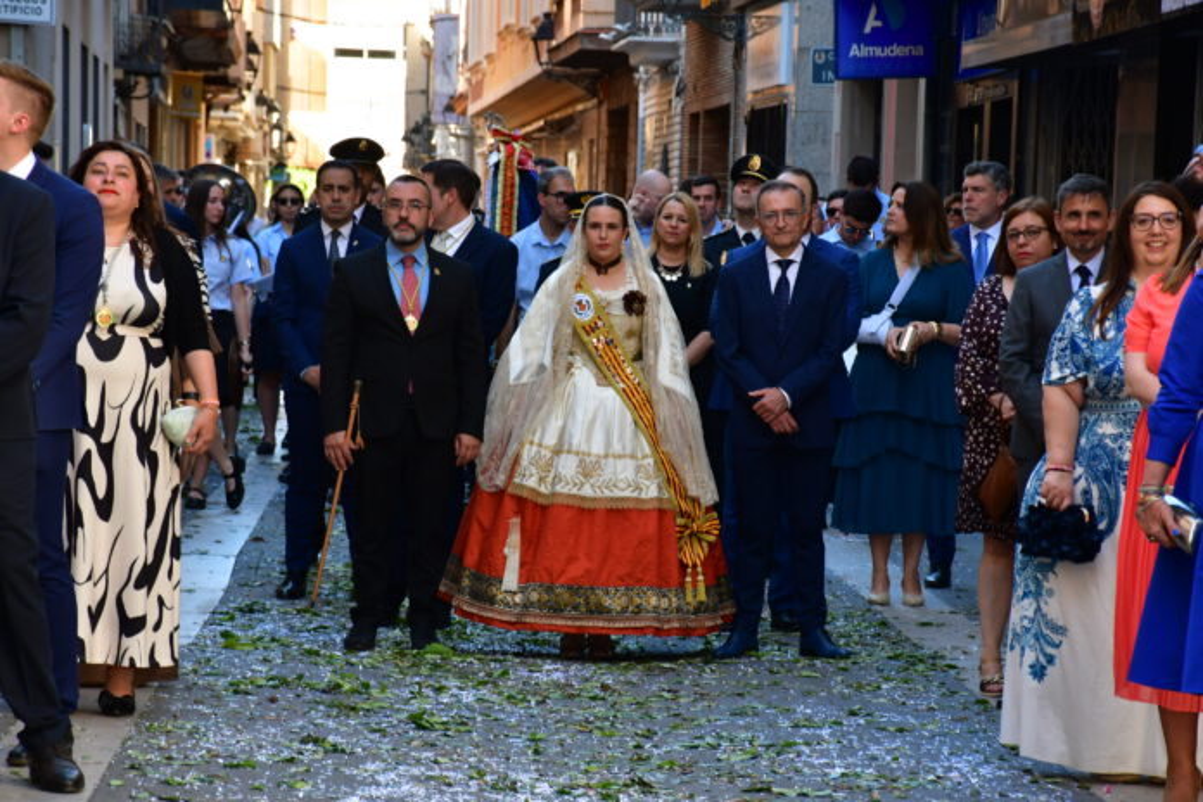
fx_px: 5614
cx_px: 602
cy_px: 401
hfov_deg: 12.2
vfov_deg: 8.2
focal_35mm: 168
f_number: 9
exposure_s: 1/80
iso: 320
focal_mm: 112
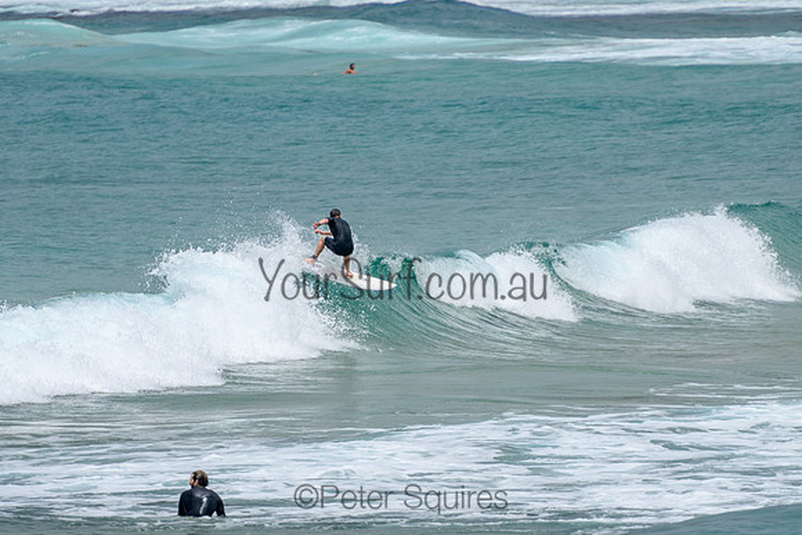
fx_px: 12256
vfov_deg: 2.5
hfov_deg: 3.7
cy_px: 268
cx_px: 401
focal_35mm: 550
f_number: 5.6
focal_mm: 400
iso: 125
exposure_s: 1/2000
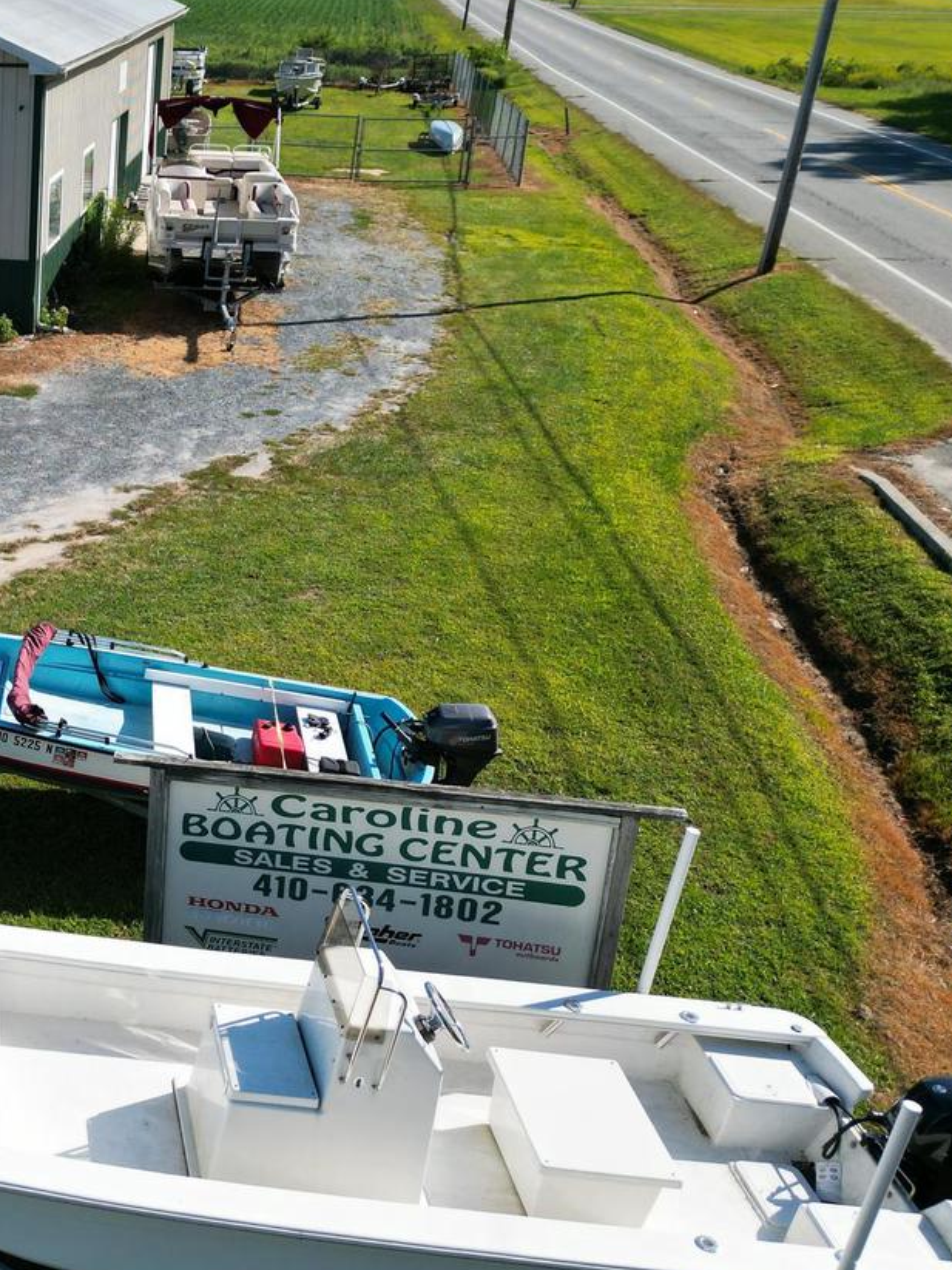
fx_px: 1540
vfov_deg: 44.8
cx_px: -62
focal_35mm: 42
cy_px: 597
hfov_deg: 31.1
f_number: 1.7
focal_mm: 6.72
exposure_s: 1/4000
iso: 200
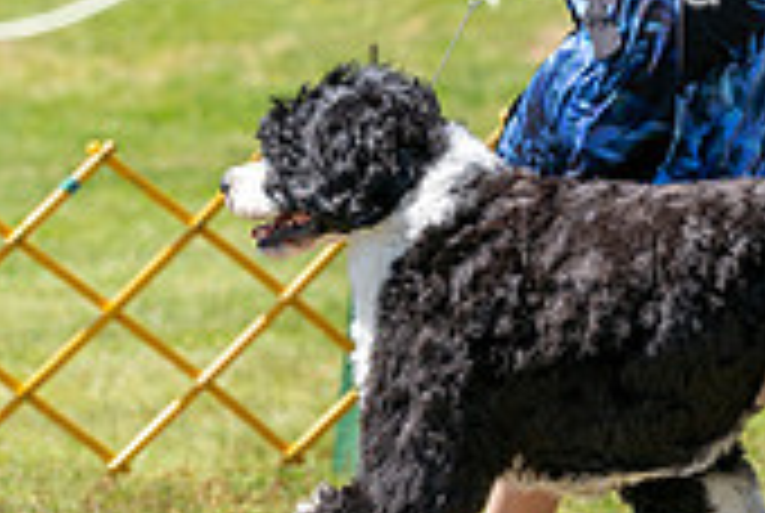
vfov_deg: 2.9
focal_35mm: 477
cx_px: 536
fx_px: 10154
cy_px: 119
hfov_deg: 4.3
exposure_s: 1/500
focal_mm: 140
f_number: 4.5
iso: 100
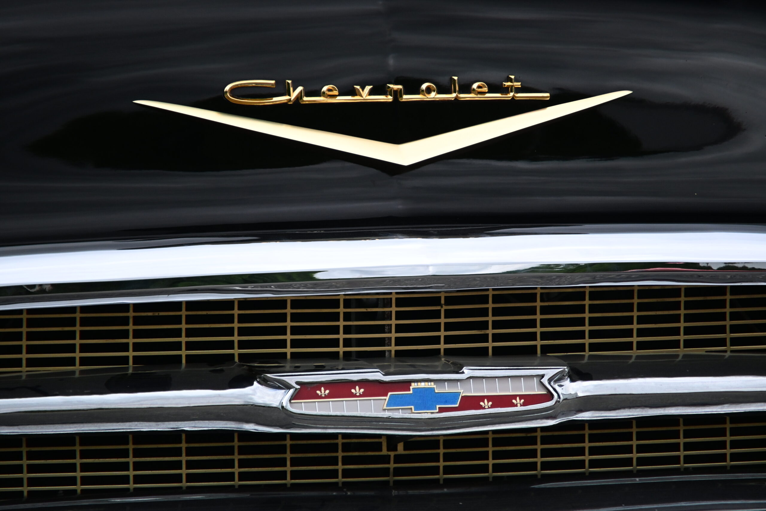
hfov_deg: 4.9
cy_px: 256
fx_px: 9000
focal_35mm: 423
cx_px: 383
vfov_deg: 3.3
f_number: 6.3
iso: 1000
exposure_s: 1/250
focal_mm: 282
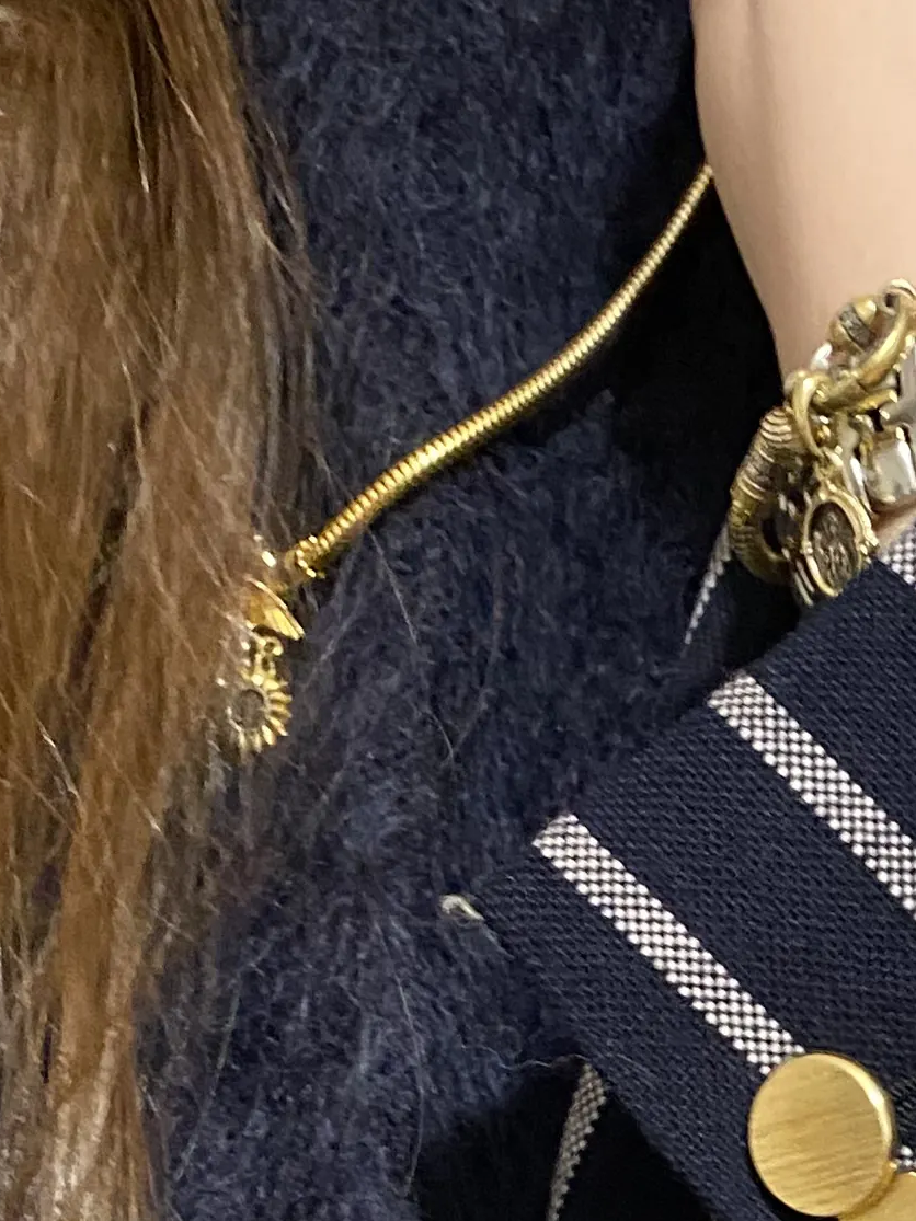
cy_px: 1717
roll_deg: +8.0
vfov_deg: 18.9
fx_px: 3317
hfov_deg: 14.7
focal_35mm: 94
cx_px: 1355
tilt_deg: -19.5
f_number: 1.8
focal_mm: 4.25
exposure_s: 1/50
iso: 250
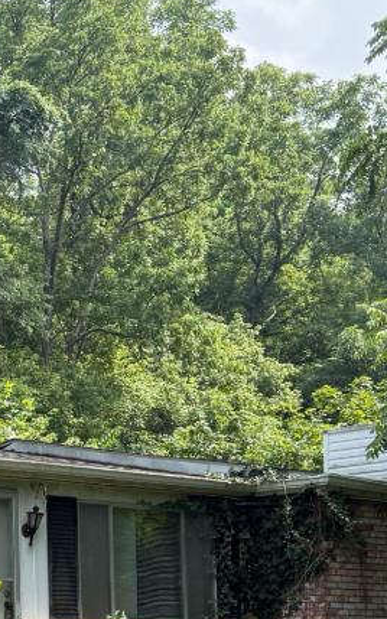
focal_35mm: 89
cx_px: -228
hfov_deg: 13.6
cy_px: 566
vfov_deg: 22.7
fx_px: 1502
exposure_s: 1/1385
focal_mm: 6.76
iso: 100
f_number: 1.78
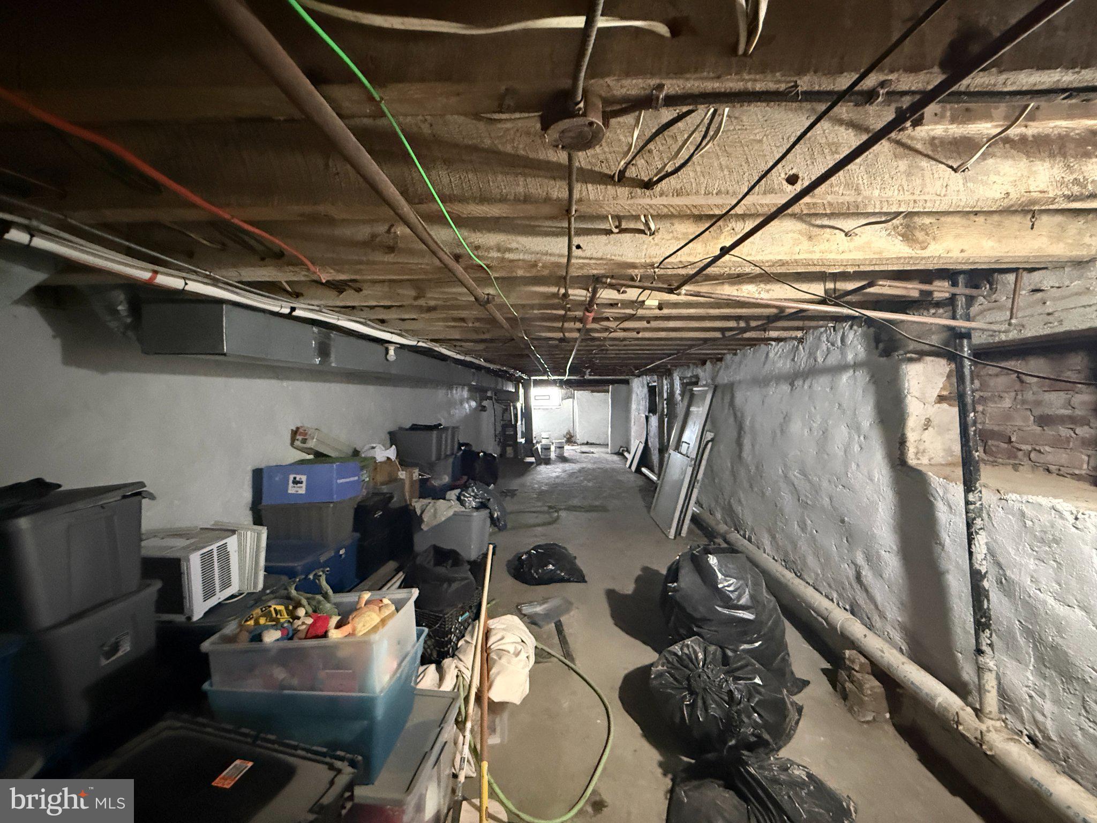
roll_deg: +0.6
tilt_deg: -1.7
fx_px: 444
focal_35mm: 14
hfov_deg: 102.1
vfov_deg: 85.7
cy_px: 412
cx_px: 548
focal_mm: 2.22
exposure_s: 1/30
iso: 1250
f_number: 2.2
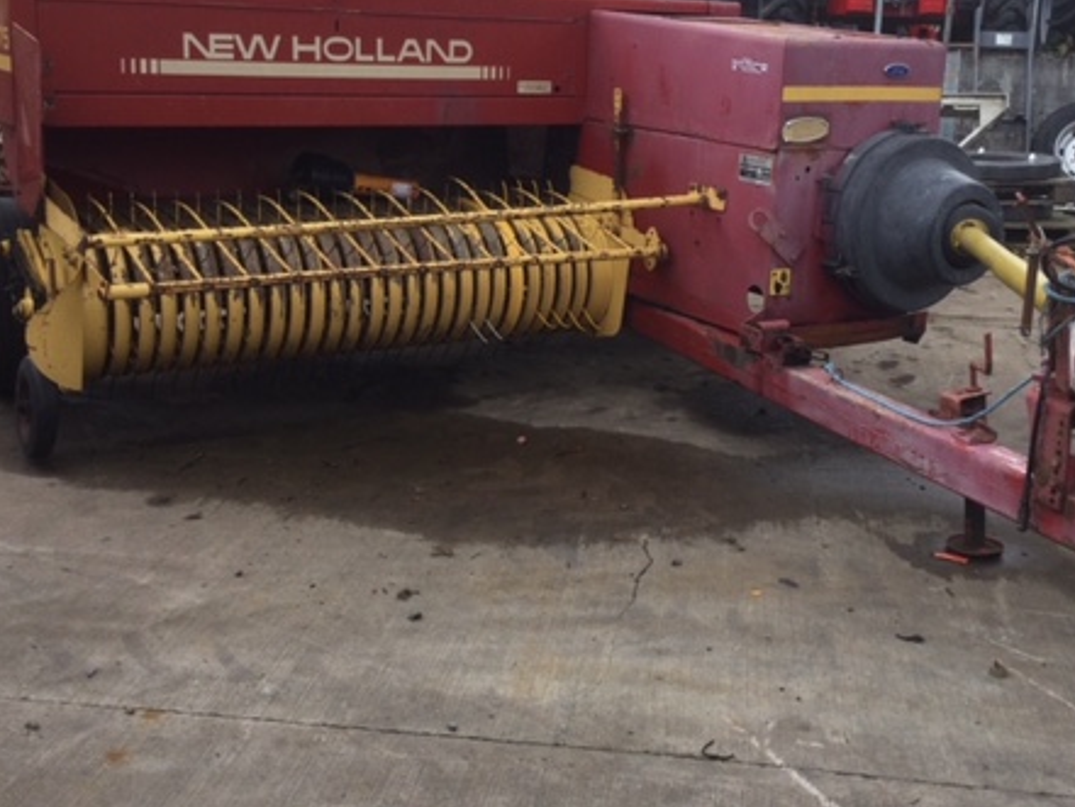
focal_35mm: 45
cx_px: 614
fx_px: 1398
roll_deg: -2.7
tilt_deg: -13.9
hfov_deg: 42.0
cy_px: 302
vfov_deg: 32.0
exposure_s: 1/176
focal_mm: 3.3
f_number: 2.4
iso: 25
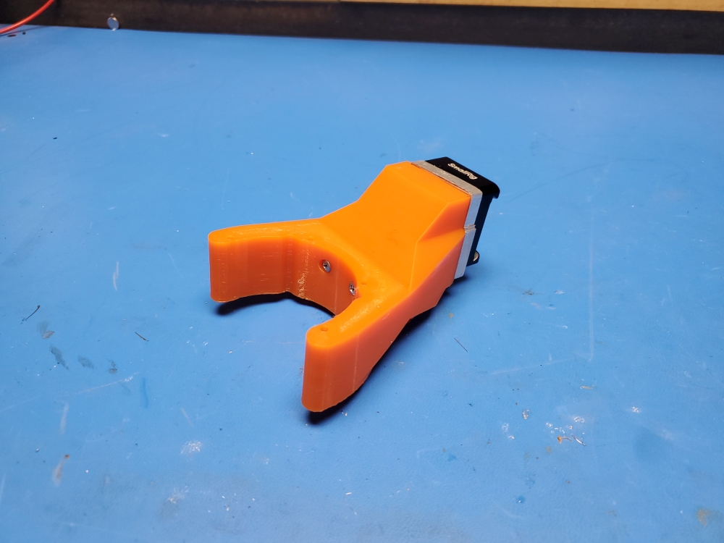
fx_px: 544
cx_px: 362
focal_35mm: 26
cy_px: 272
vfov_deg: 53.1
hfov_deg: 67.3
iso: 71
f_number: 1.5
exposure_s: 1/60
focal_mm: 4.3
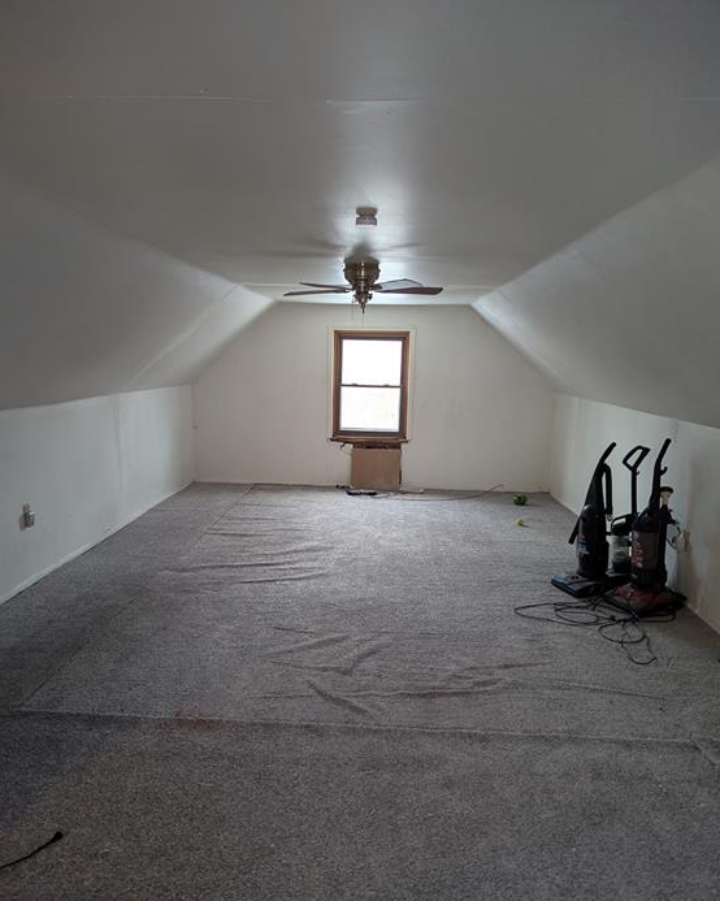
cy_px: 471
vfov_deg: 66.0
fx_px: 693
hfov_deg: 54.9
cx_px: 347
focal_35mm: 26
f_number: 1.85
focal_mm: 6.81
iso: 301
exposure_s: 1/120
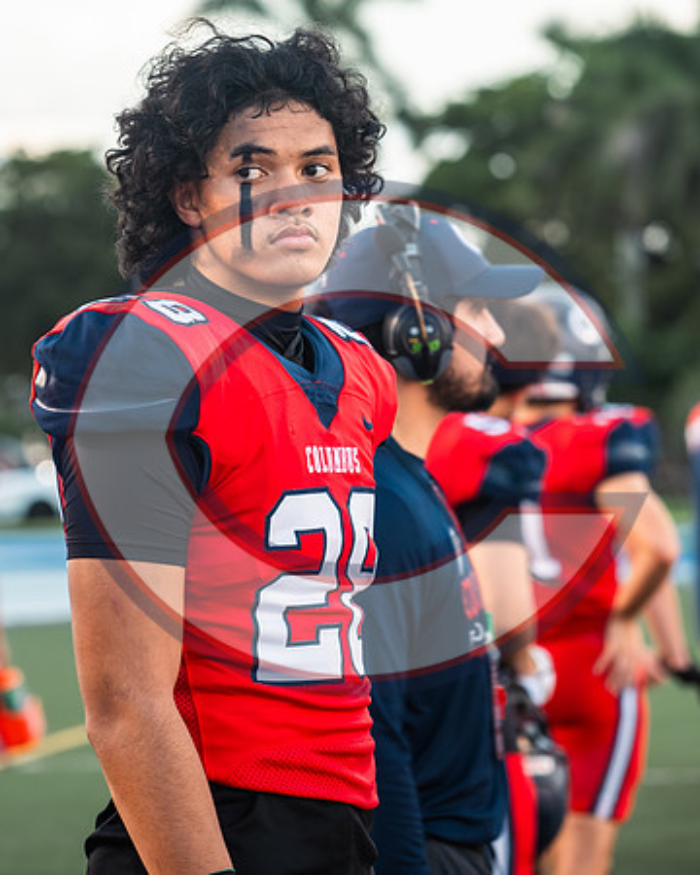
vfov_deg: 8.8
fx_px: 5653
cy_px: 320
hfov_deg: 7.1
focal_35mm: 218
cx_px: 308
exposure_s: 1/80
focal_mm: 120
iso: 90
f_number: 4
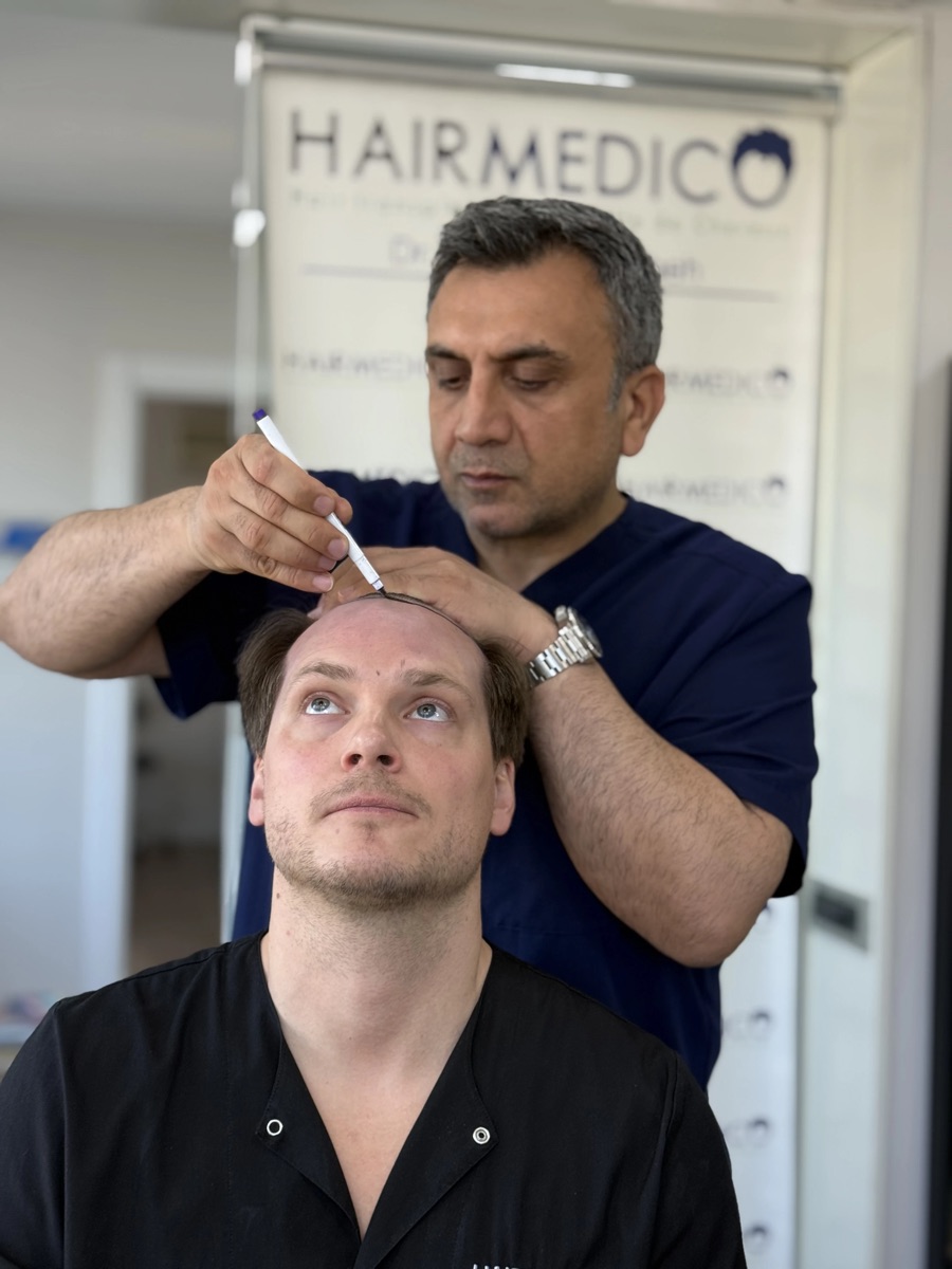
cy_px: 634
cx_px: 476
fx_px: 1760
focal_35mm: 48
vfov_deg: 39.7
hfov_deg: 30.3
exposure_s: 1/100
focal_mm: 6.76
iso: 64
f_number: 1.78
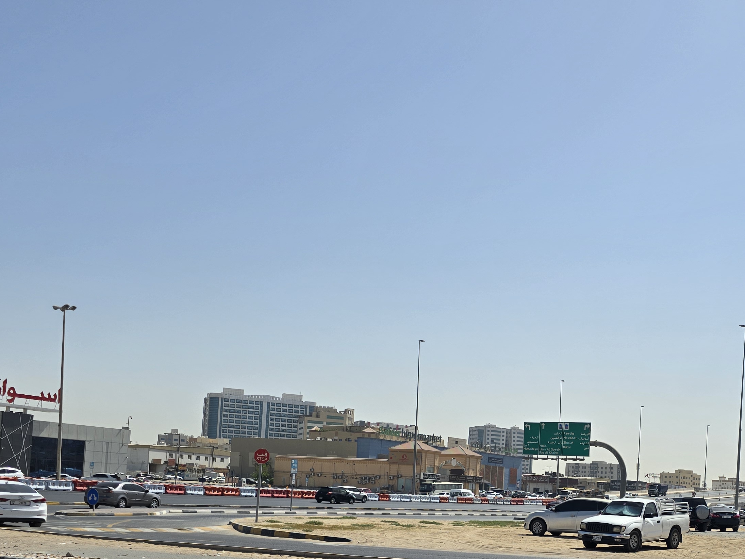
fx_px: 904
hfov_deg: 42.7
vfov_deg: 33.3
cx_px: 601
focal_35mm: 42
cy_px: 456
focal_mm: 6.3
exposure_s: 1/1601
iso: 12
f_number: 1.7
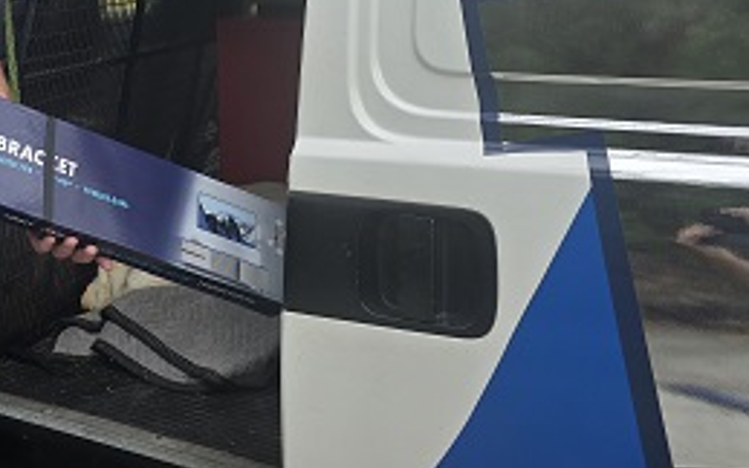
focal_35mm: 47
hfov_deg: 40.0
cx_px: 98
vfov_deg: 26.0
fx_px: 960
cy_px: -4
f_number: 1.7
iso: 12
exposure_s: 1/438
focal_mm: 6.3
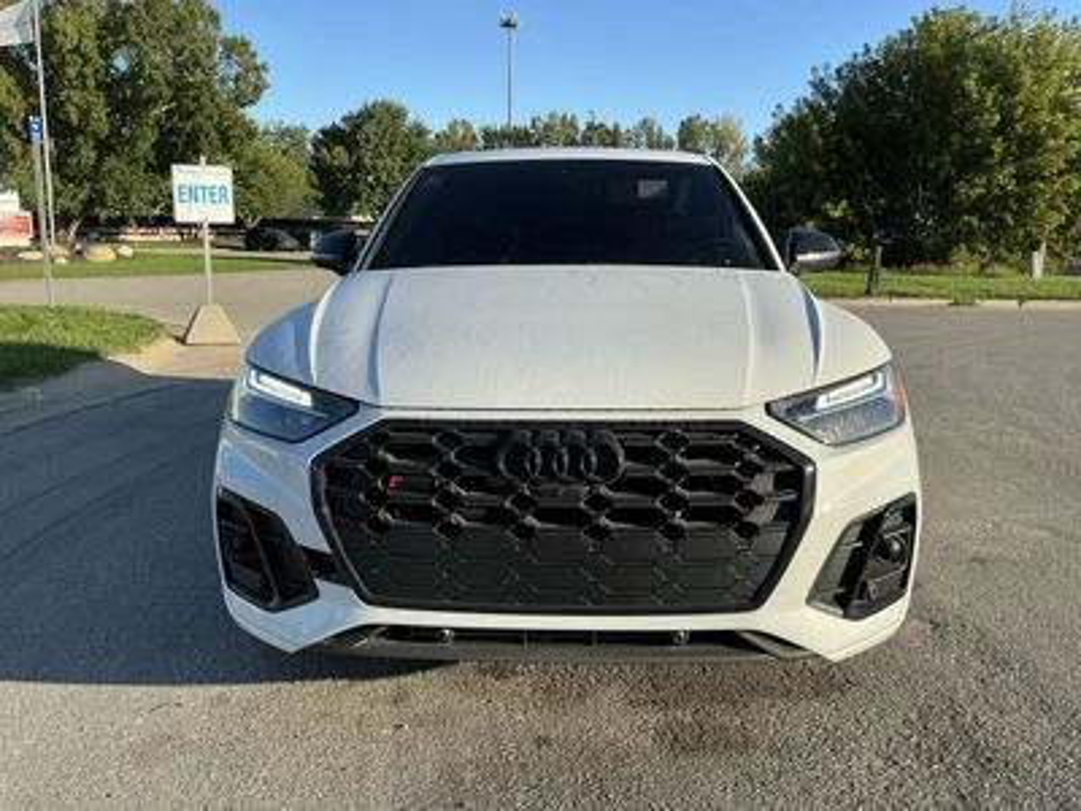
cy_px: 406
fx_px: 874
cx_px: 540
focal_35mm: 28
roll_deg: -0.7
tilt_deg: -6.4
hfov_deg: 63.4
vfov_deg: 49.7
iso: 25
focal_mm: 3
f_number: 1.8
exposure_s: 1/1168
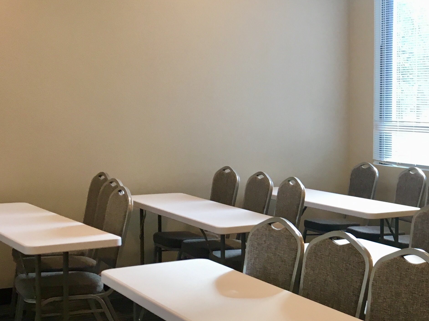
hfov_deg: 29.0
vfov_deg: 23.6
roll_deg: -0.9
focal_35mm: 62
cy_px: 174
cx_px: 441
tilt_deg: -5.5
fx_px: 768
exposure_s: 1/30
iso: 50
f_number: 2.2
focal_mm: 4.15
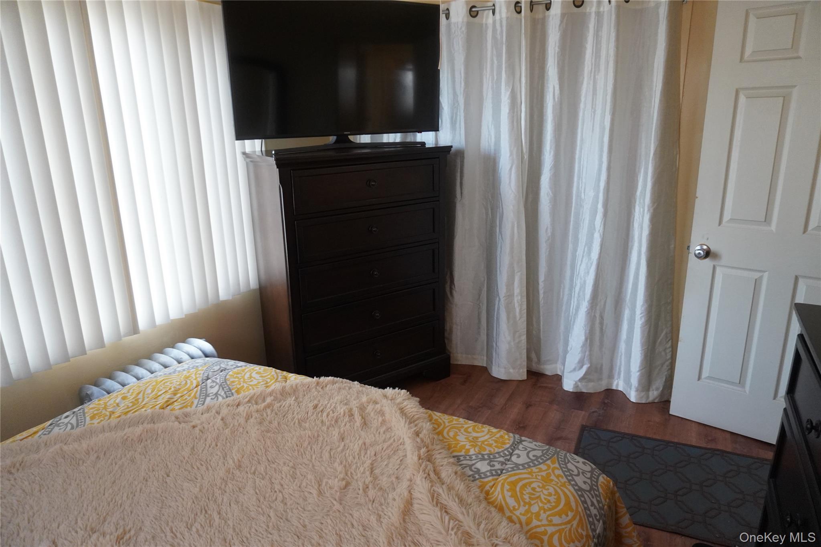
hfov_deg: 73.7
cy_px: 274
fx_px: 547
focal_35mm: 24
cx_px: 410
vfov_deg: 53.1
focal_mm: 16
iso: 2000
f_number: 3.5
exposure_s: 1/160
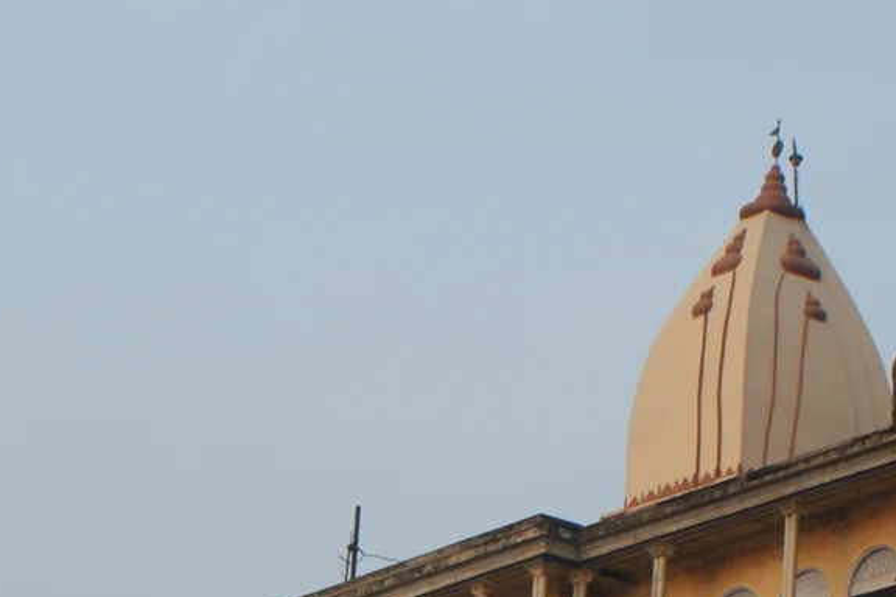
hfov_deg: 13.7
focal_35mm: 150
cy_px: 942
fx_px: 3733
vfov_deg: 8.9
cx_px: 400
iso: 100
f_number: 6.3
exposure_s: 1/100
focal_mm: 30
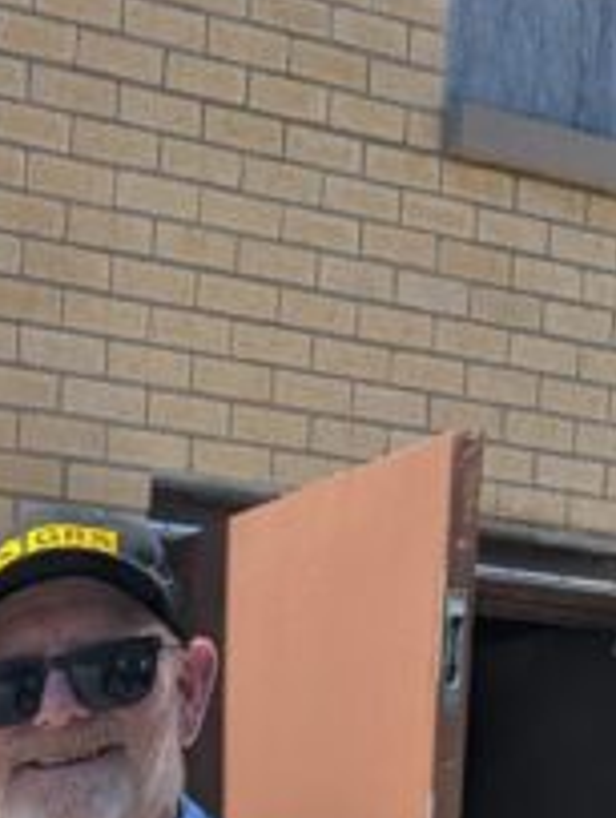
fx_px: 2862
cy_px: 1370
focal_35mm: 121
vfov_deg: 14.7
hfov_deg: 10.4
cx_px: -916
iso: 45
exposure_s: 1/2632
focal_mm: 6.81
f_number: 1.85
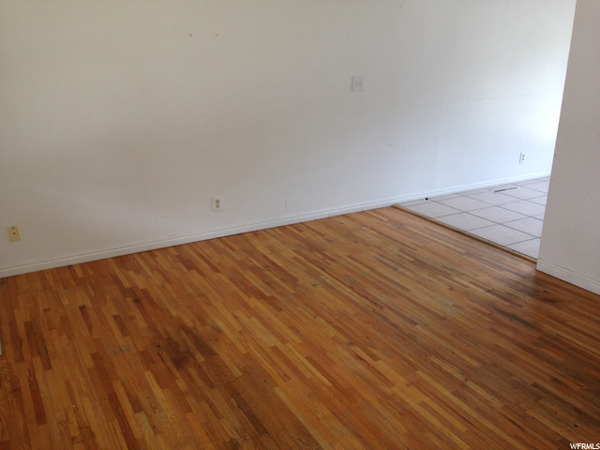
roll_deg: +0.0
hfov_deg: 55.4
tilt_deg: -18.9
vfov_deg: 42.9
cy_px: 225
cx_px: 300
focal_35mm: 33
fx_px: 572
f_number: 2.4
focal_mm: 4.12
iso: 50
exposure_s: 1/40
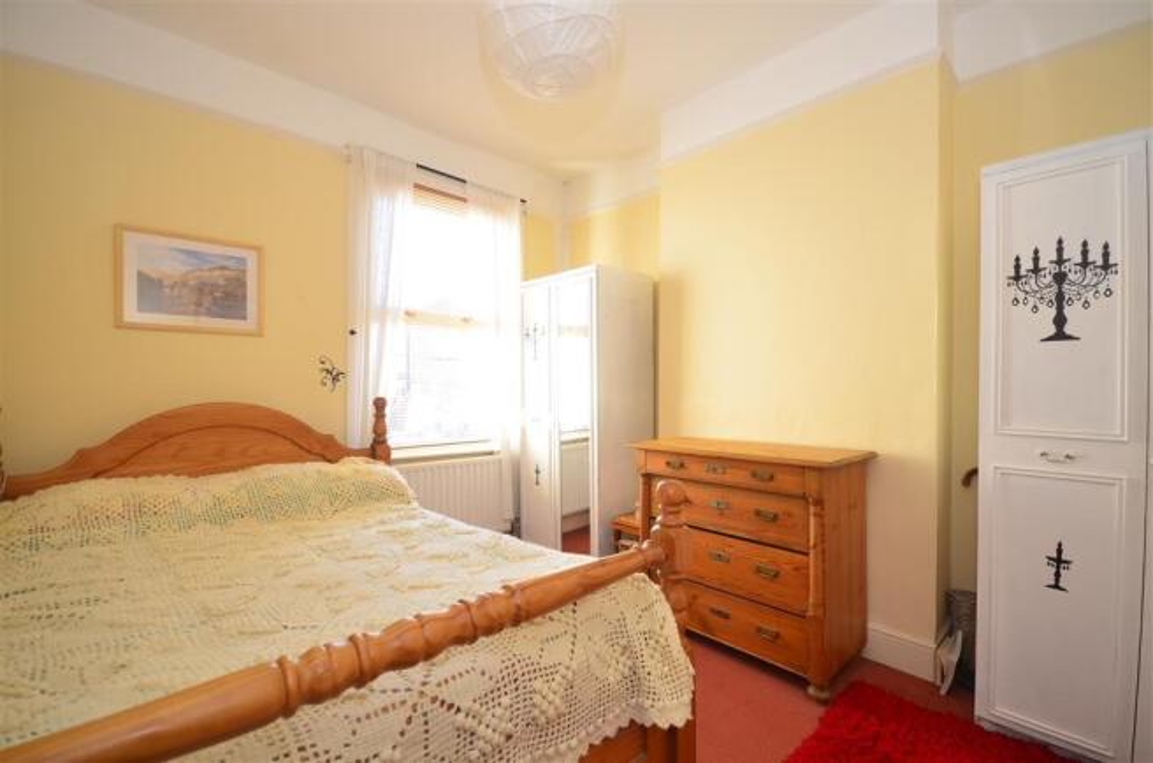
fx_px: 479
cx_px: 576
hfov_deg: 100.5
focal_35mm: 15
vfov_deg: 77.0
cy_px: 382
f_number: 5
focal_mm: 10
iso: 200
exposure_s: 1/30
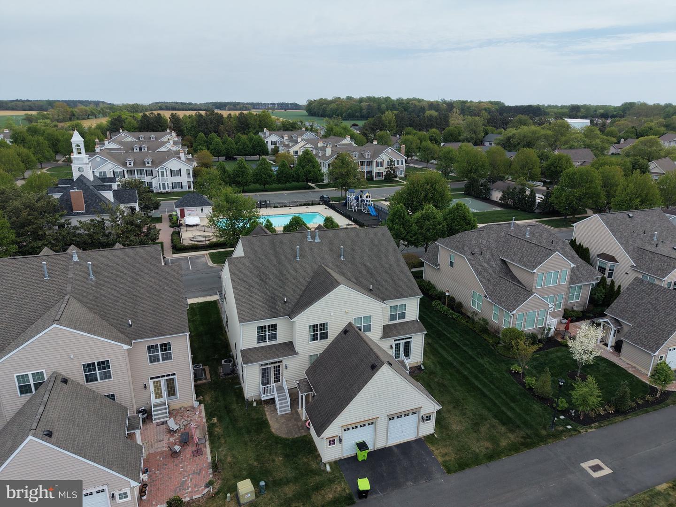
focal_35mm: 24
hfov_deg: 71.6
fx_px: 469
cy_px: 254
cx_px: 338
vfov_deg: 56.8
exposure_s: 1/6400
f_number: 1.8
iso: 400
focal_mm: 8.67
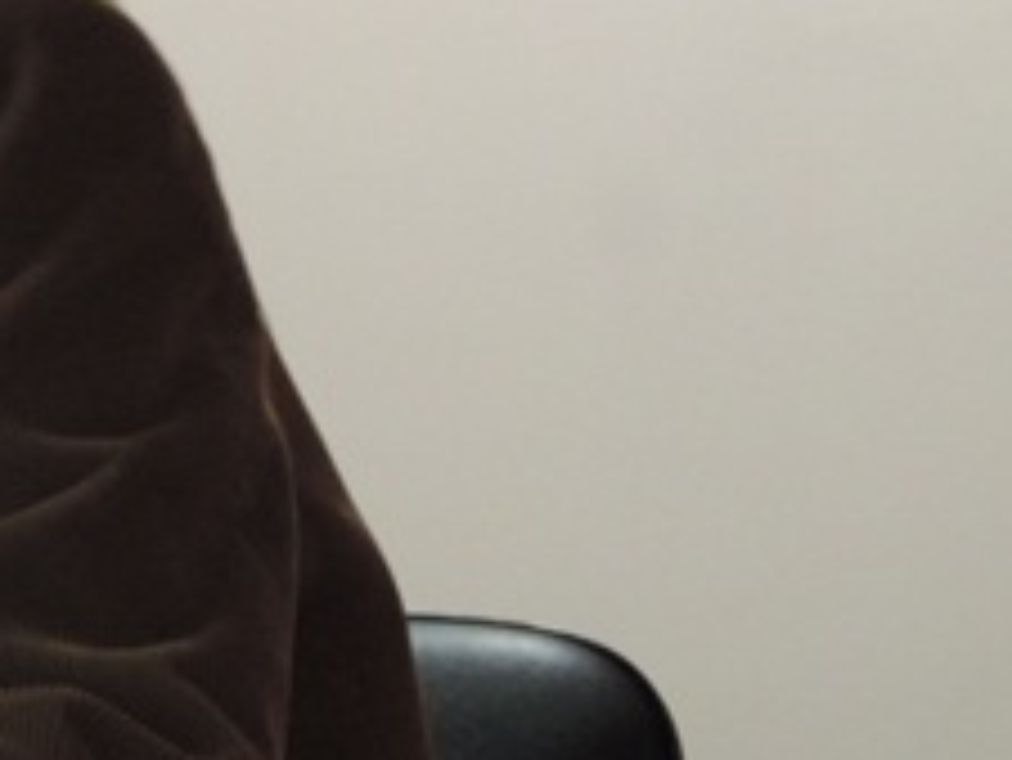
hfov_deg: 3.5
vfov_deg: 2.6
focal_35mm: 569
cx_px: -166
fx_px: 16644
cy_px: 189
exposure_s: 1/20
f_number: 4.6
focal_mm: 35.6
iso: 800
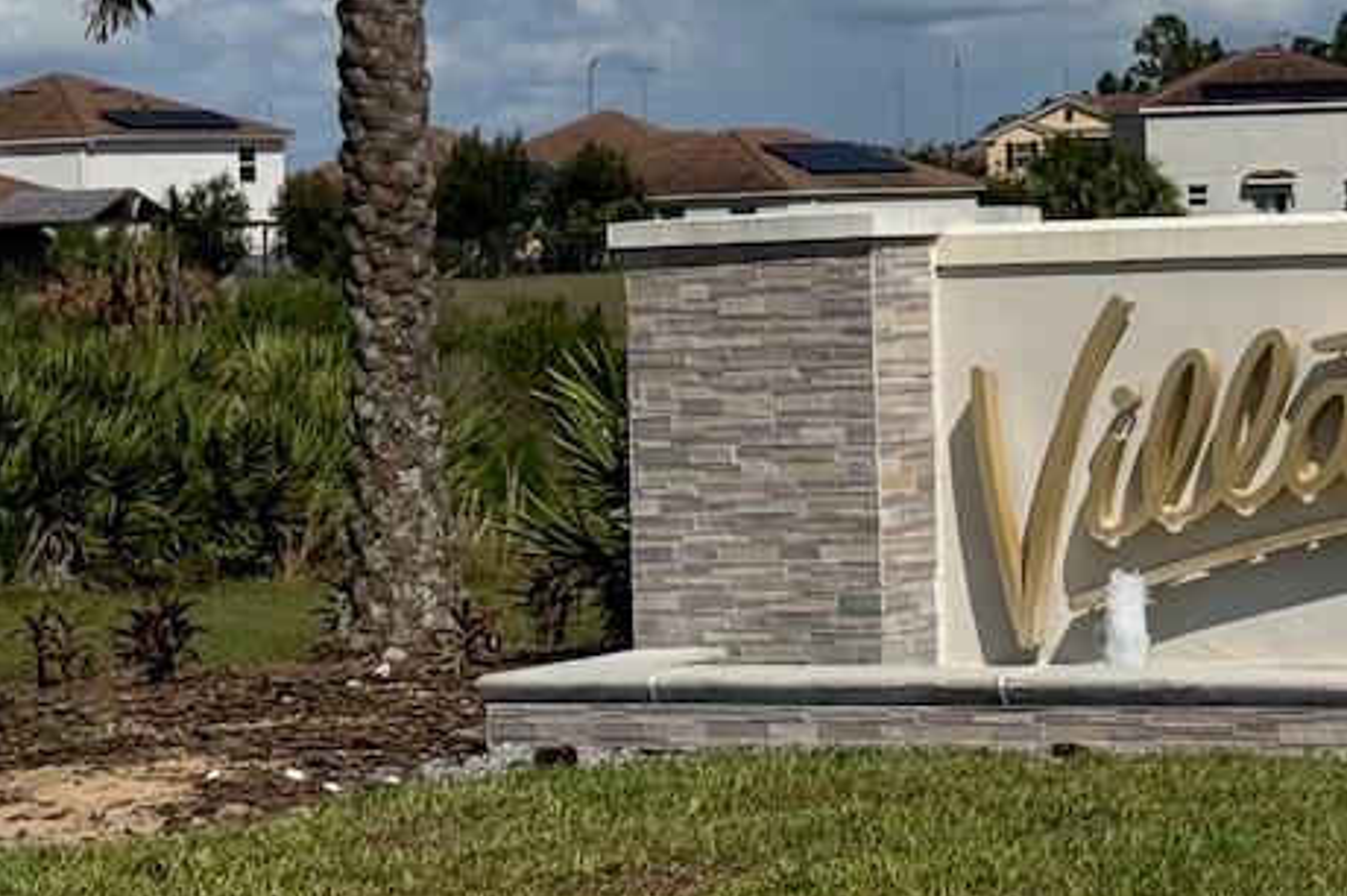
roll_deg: +1.5
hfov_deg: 14.3
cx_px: 1584
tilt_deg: +0.7
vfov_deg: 9.8
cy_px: 67
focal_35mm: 139
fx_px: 5197
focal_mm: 6.76
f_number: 1.78
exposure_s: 1/12500
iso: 64
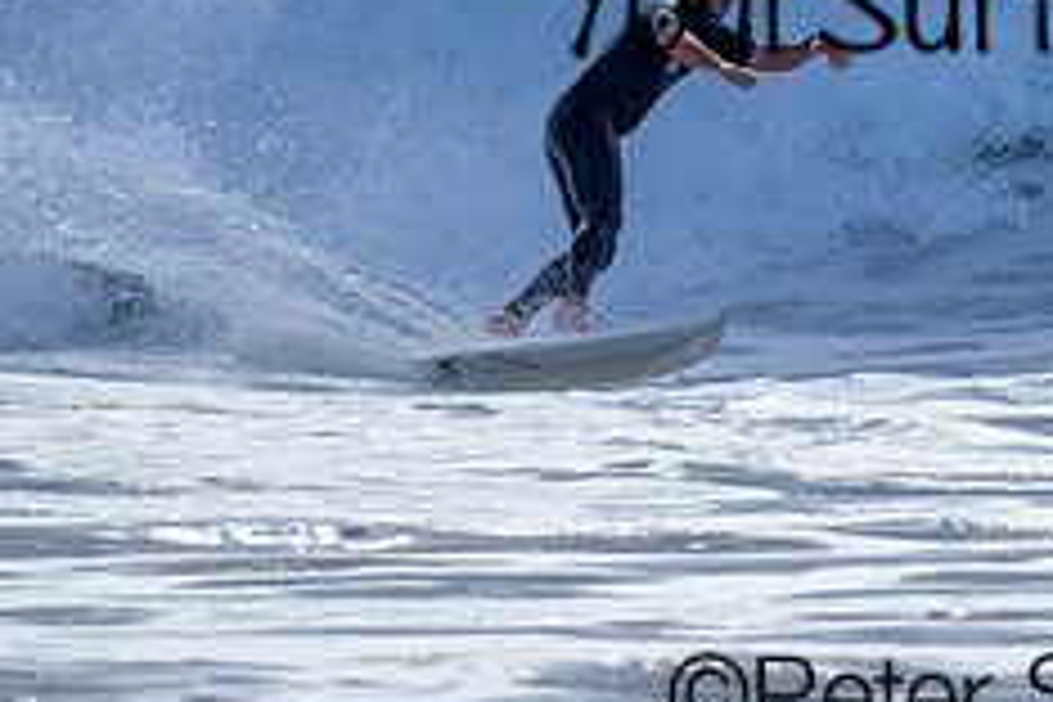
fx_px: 58115
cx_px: 1017
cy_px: -52
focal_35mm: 1987
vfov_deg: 0.7
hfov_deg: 1.0
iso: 220
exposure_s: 1/2000
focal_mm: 800
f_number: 6.3
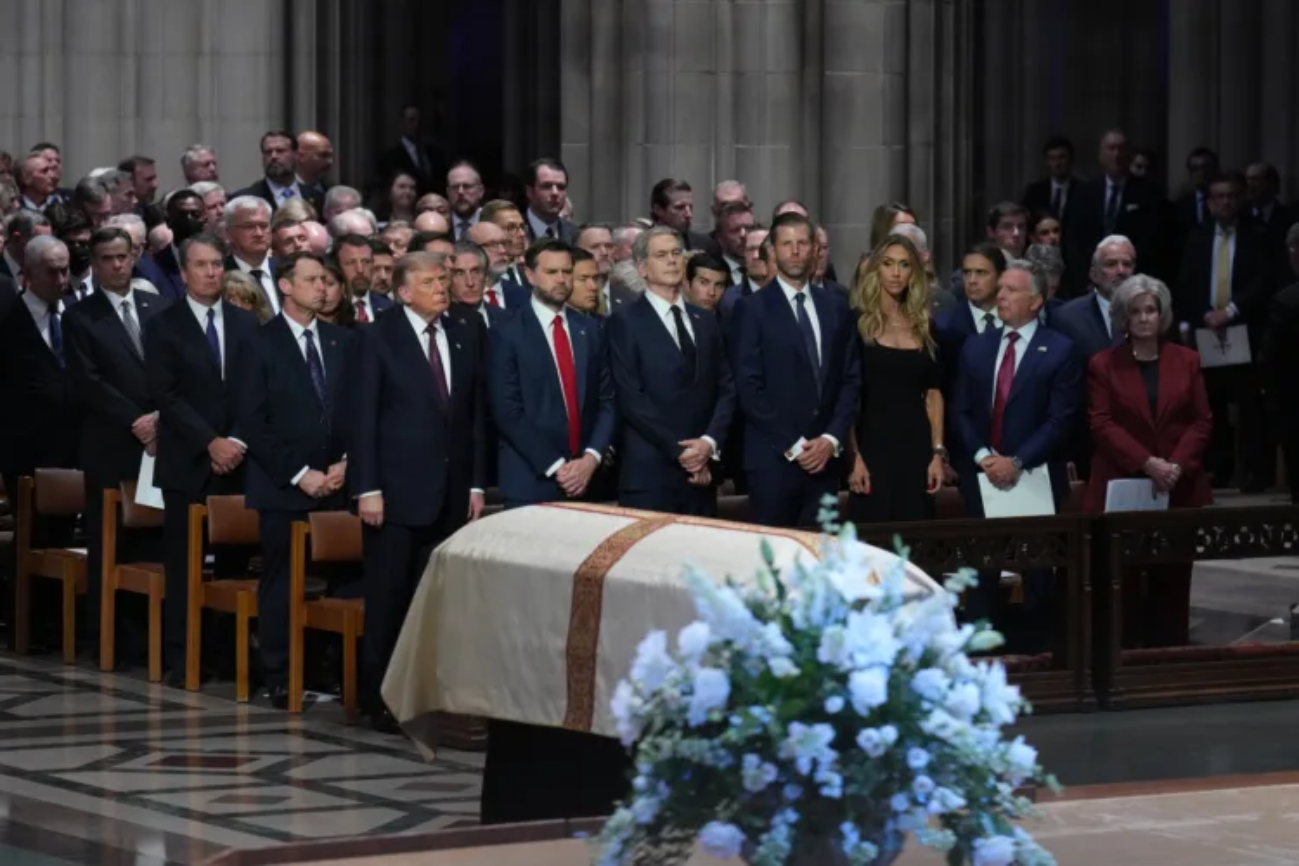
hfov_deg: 10.8
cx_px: 650
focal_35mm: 191
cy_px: 433
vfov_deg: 7.2
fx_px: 6891
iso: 5000
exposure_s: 1/400
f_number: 4.5
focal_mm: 191
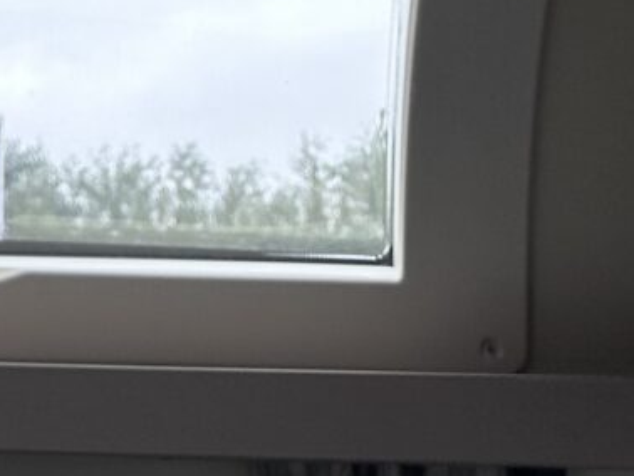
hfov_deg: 14.6
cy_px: -778
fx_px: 2382
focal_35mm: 130
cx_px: -168
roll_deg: -1.6
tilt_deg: +27.9
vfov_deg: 9.7
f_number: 1.78
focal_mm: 6.86
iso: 80
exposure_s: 1/611
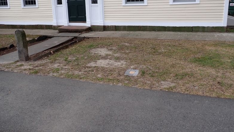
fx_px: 174
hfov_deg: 67.9
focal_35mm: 28
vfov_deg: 40.9
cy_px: 42
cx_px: 119
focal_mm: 4.5
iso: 100
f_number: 2.8
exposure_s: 1/320
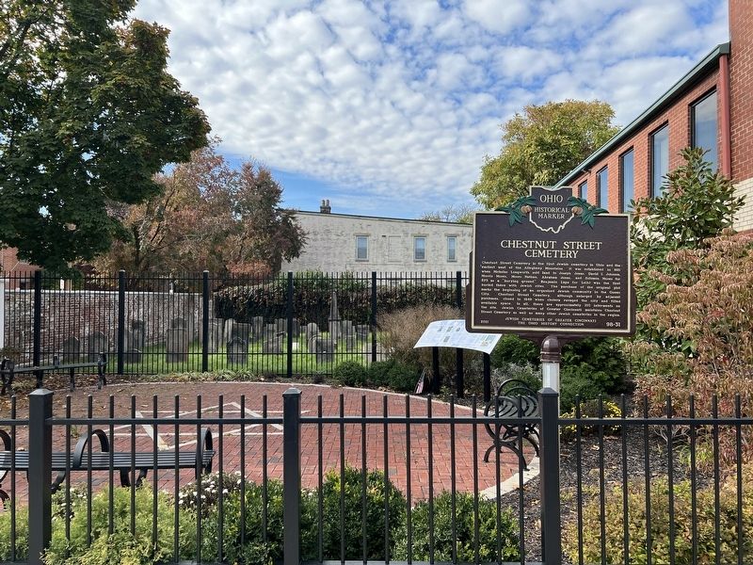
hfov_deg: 67.3
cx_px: 376
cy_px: 282
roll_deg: -0.3
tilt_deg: +1.9
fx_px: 566
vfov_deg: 53.1
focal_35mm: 26
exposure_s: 1/2915
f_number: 1.5
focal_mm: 5.7
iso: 50
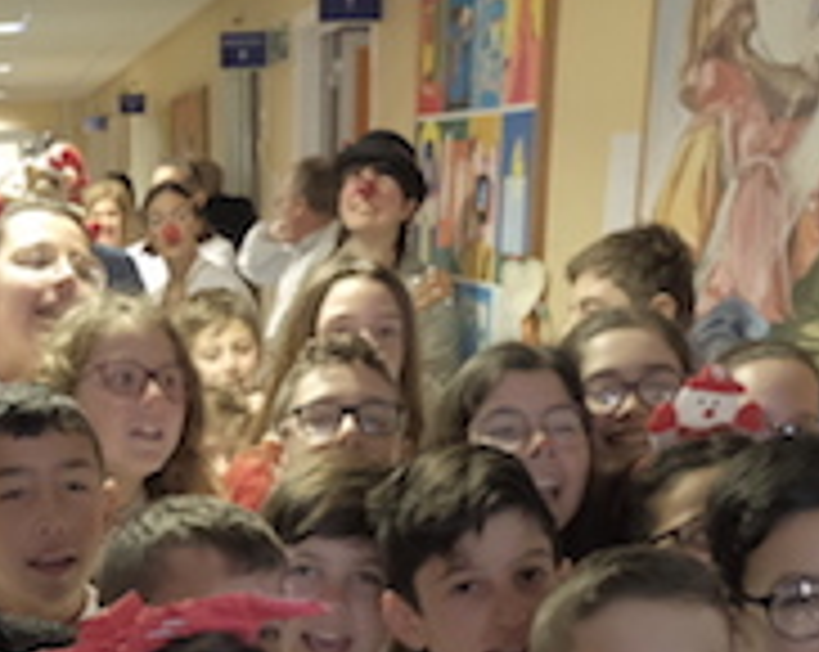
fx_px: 1500
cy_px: 848
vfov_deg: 22.0
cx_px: 126
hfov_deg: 29.6
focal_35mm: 62
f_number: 4
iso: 4000
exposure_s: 1/60
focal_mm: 10
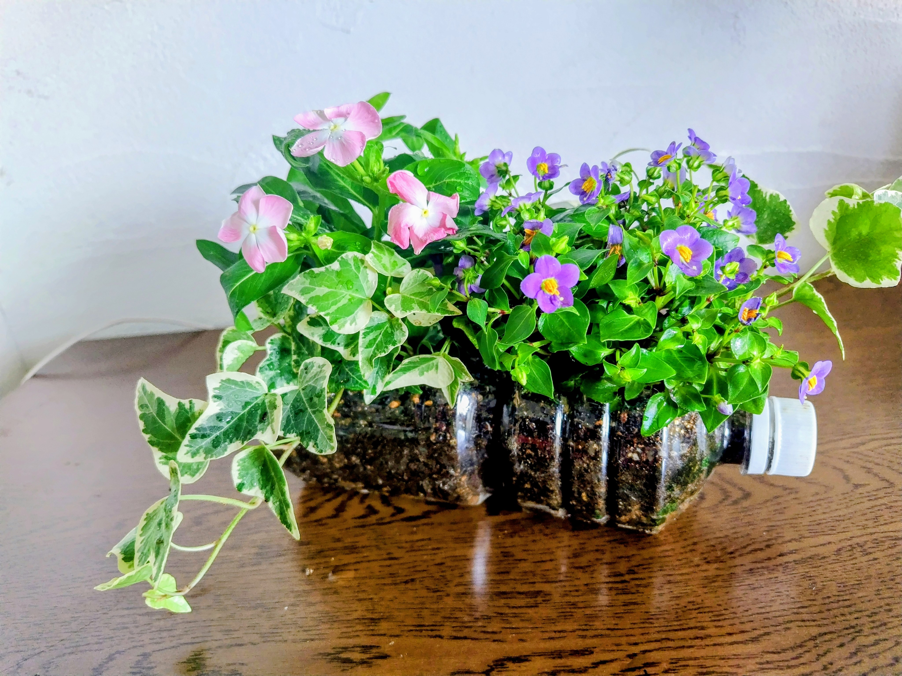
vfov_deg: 58.9
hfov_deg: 73.9
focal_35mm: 23
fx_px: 599
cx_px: 451
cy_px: 338
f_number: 1.9
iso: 157
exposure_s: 1/60
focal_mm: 5.5
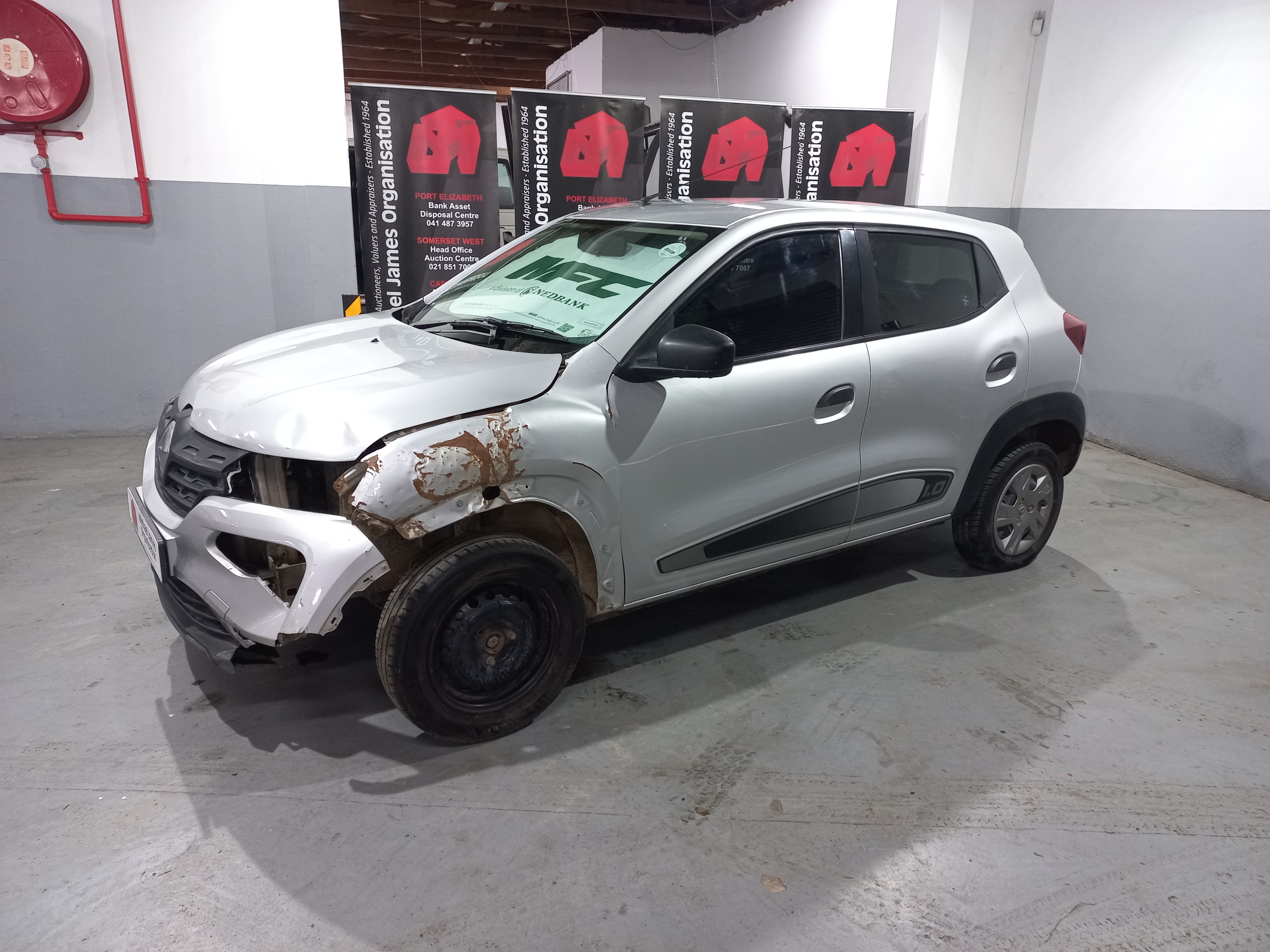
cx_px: 635
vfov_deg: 54.9
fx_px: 917
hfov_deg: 69.4
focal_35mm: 25
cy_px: 476
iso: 320
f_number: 1.8
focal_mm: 4.6
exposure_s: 1/33.3
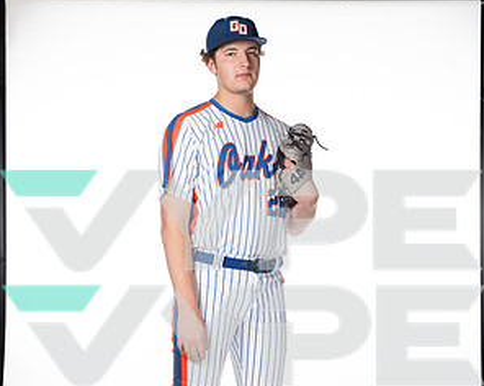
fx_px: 1001
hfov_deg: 27.2
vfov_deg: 21.4
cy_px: 337
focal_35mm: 70
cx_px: 244
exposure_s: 1/250
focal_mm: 49
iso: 400
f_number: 6.3
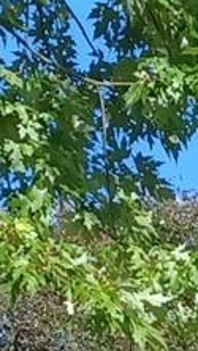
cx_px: 885
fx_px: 2342
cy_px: 913
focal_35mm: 252
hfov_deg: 4.4
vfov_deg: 7.8
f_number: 1.8
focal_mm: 4.6
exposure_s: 1/315
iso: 32
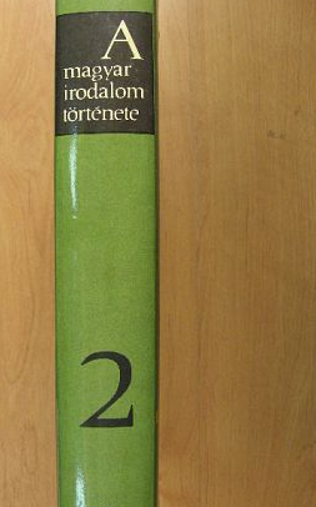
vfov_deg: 44.4
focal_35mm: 45
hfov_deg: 28.4
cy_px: 273
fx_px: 621
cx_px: 120
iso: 200
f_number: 3.5
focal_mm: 6.3
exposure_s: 1/28.7
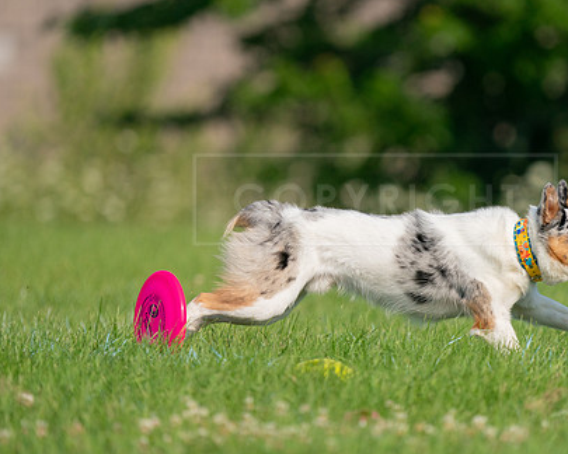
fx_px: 11213
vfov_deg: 2.3
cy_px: 223
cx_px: 327
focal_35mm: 667
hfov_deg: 2.9
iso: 640
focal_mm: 496
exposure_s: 1/4000
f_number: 6.3
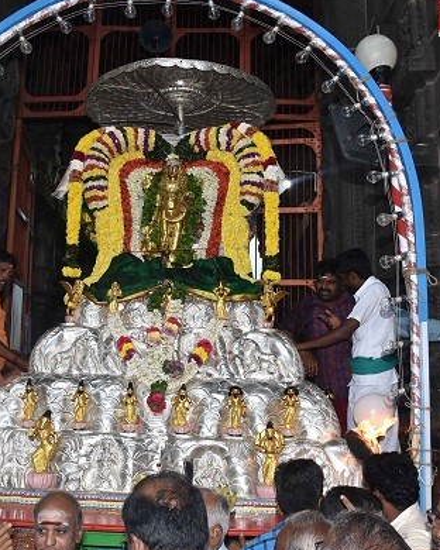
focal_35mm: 39
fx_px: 635
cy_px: 274
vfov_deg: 46.8
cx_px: 195
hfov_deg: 38.2
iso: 800
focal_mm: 18
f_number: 7.1
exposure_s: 1/125
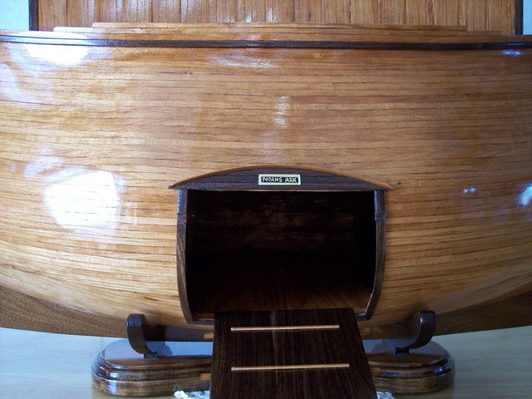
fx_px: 599
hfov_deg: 47.9
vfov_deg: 36.8
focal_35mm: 39
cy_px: 200
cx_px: 266
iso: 200
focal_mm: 8
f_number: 3.4
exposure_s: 1/20
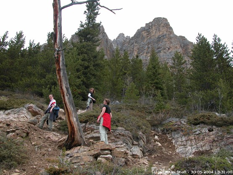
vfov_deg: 41.8
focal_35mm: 34
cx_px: 116
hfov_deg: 54.0
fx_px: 229
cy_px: 88
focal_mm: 8.9
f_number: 5
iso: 100
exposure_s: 1/149
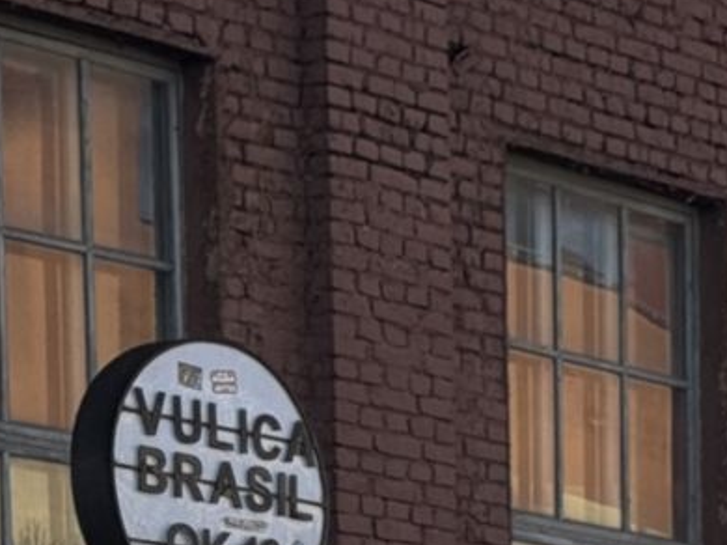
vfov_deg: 7.0
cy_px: 1435
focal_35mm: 197
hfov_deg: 9.8
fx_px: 4135
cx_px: 1079
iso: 64
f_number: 1.78
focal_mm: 6.76
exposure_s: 1/3096
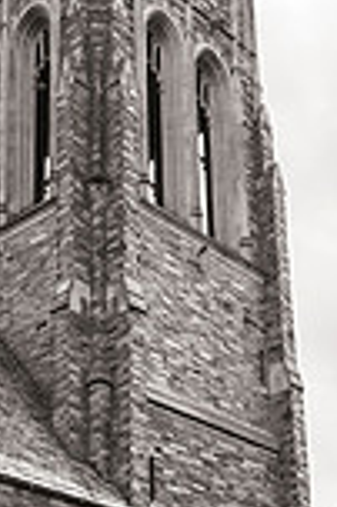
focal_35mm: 83
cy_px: 480
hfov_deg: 16.3
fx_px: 1168
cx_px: 260
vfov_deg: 23.7
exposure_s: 1/2500
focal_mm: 28
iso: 400
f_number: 4
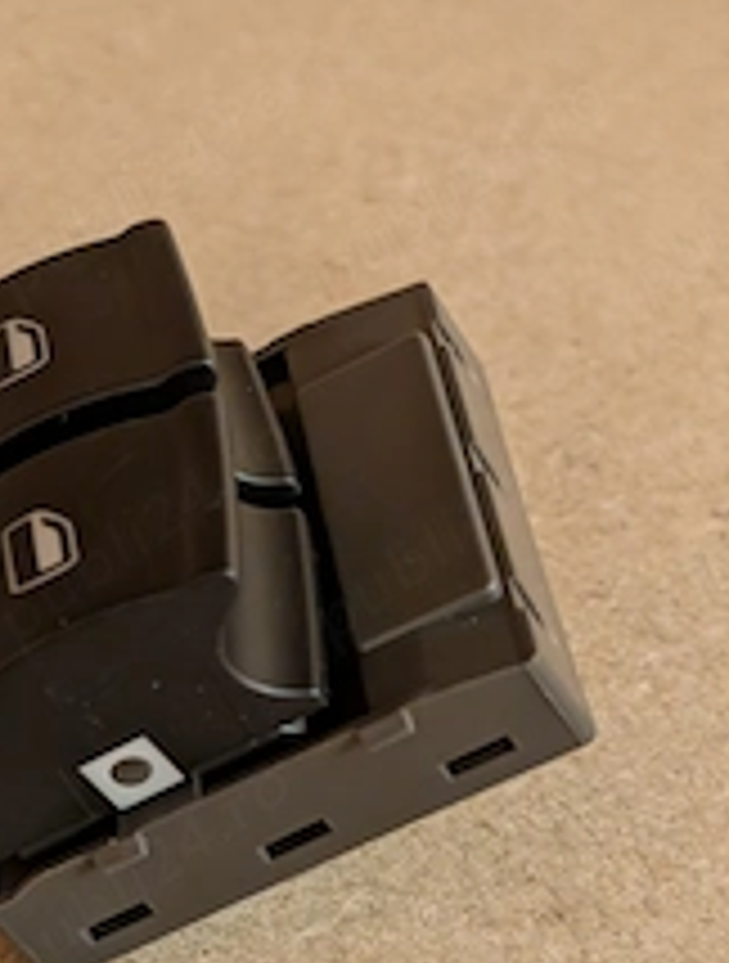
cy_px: 603
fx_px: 2540
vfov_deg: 21.4
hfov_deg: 16.3
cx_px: 302
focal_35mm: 91
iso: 1127
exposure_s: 1/20
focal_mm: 6.9
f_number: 1.68
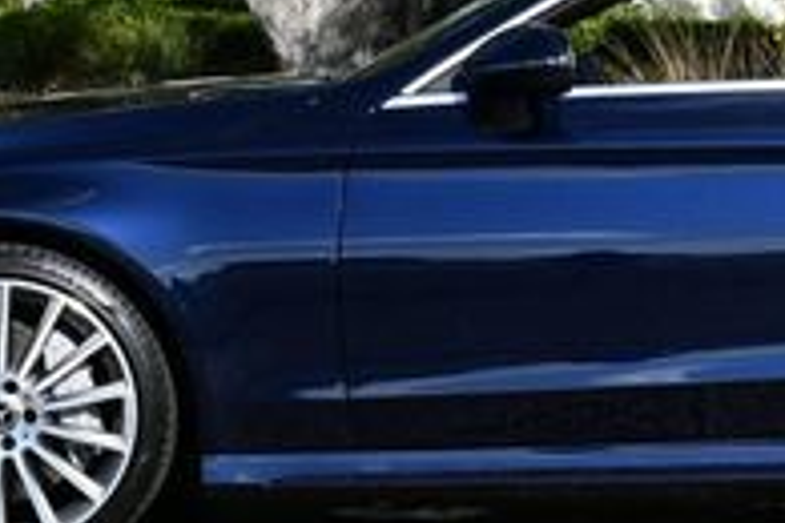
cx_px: 765
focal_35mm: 171
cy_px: -89
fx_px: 3728
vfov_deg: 8.0
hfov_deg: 11.9
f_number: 8
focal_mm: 26
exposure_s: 1/250
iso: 110
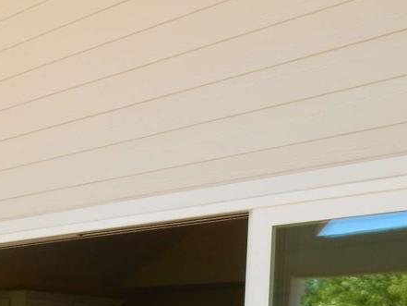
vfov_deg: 19.6
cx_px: 2
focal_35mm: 68
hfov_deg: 27.0
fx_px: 800
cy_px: 414
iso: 125
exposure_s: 1/200
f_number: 3.7
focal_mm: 4.5
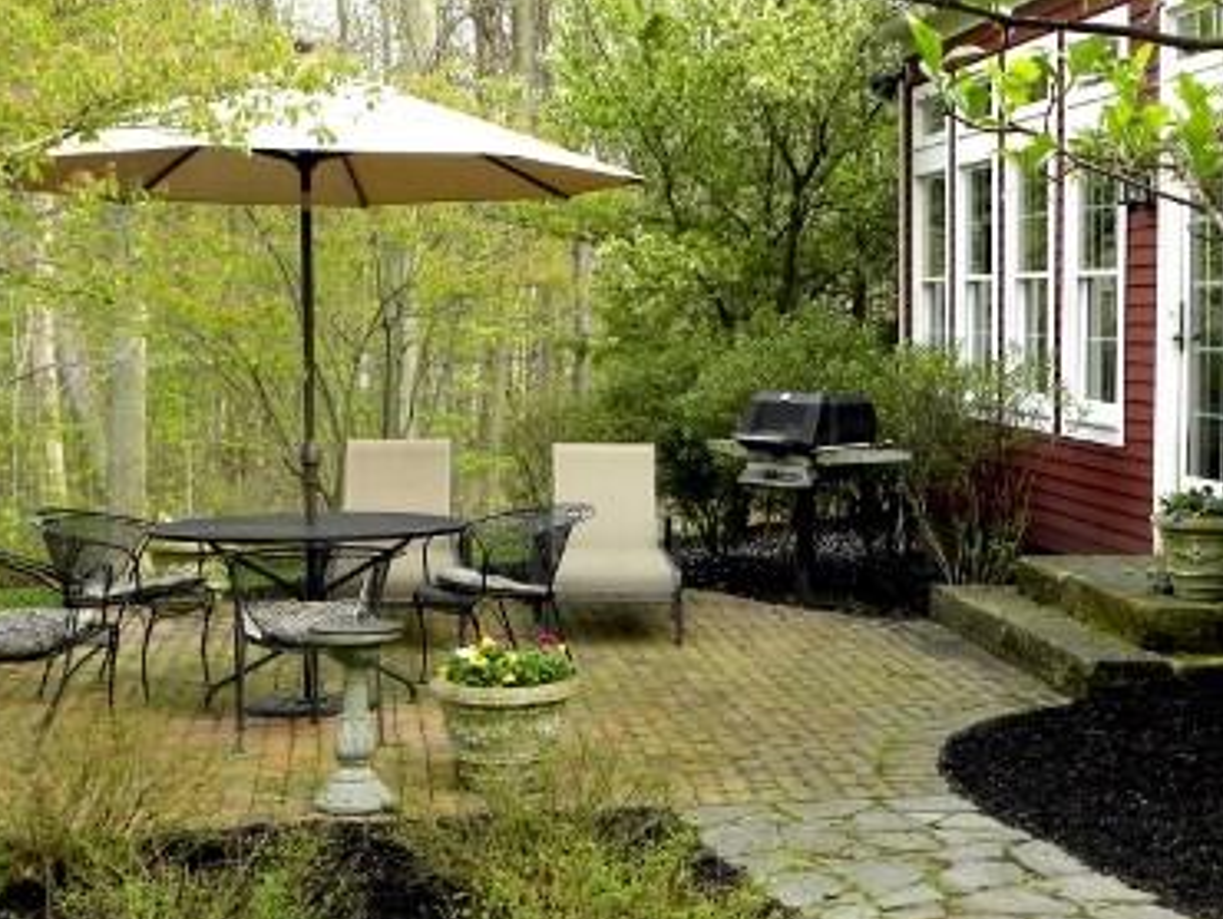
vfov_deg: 22.9
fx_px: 2263
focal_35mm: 64
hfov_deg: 29.6
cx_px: 962
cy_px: 390
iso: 64
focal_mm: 6.6
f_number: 3.2
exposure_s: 1/81.6
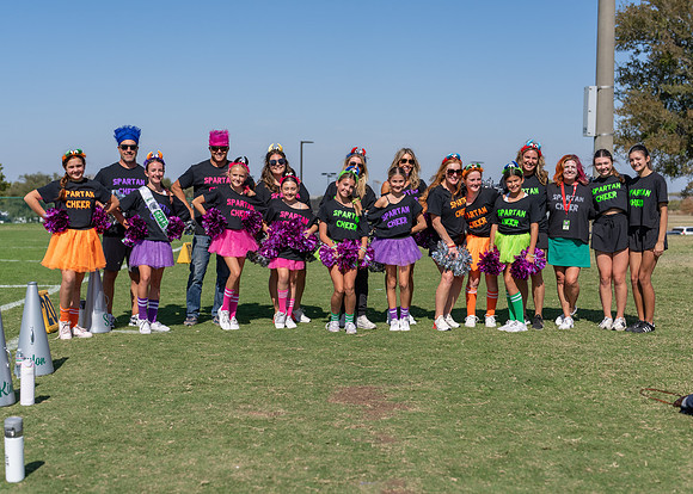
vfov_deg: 25.8
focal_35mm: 55
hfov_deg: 35.6
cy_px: 252
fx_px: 1079
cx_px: 354
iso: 100
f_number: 2.5
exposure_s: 1/5000
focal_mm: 50
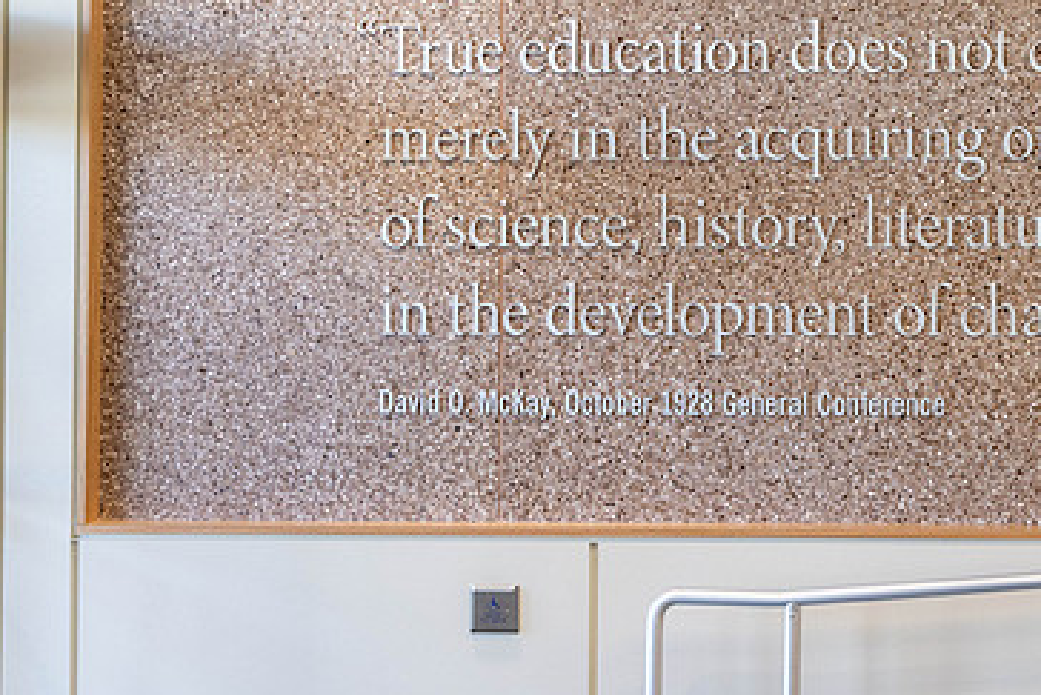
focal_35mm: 67
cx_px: 806
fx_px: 1938
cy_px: 176
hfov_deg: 29.5
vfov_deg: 20.2
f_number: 5
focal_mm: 42
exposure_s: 1/100
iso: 1600
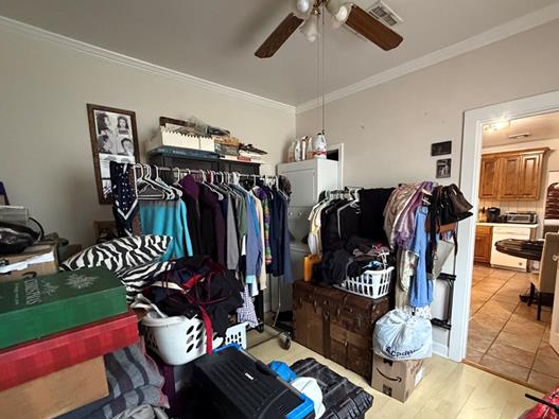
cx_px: 313
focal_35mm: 17
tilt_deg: -6.4
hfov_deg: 90.6
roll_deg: +0.9
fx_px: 274
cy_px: 237
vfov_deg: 74.4
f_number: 2.2
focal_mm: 2.22
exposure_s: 1/60
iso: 1250
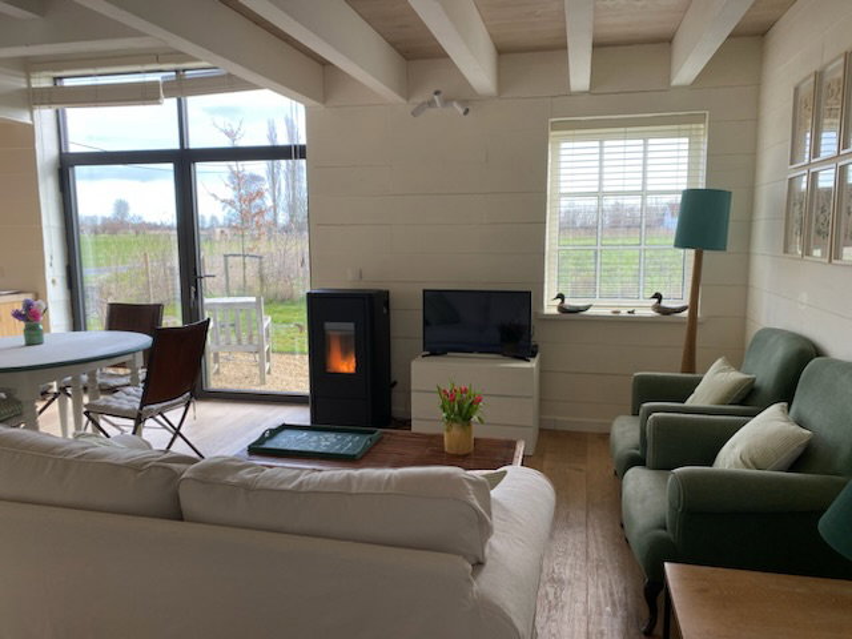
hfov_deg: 67.3
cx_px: 426
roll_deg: +0.5
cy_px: 320
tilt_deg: -8.4
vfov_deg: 53.1
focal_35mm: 26
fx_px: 640
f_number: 1.8
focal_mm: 4.25
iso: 40
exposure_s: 1/121
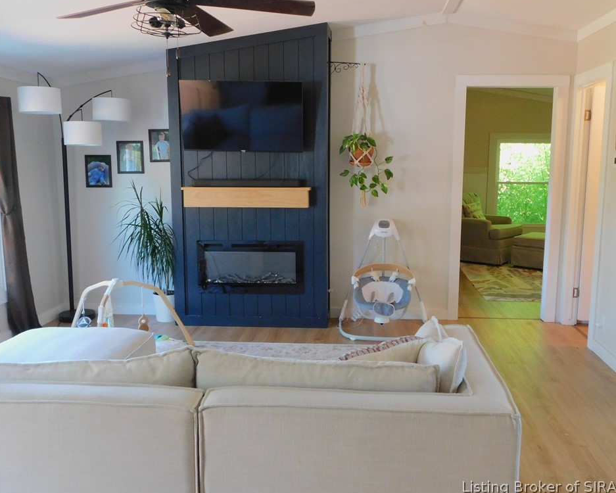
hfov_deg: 55.6
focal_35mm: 32
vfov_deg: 45.8
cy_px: 245
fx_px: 584
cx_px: 332
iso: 400
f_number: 3.2
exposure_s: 1/25
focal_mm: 5.3
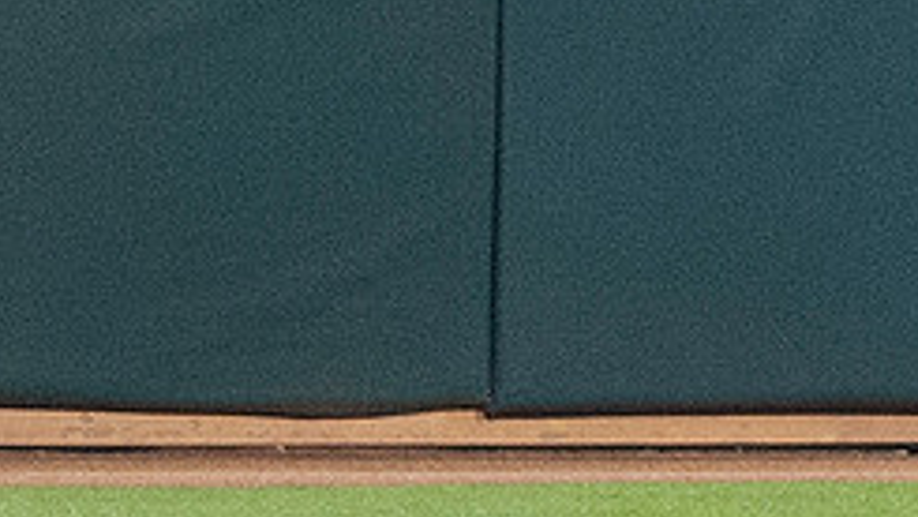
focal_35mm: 745
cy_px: -185
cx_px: 993
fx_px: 18140
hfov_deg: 2.9
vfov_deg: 1.6
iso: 2500
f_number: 2.8
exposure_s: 1/640
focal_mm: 300
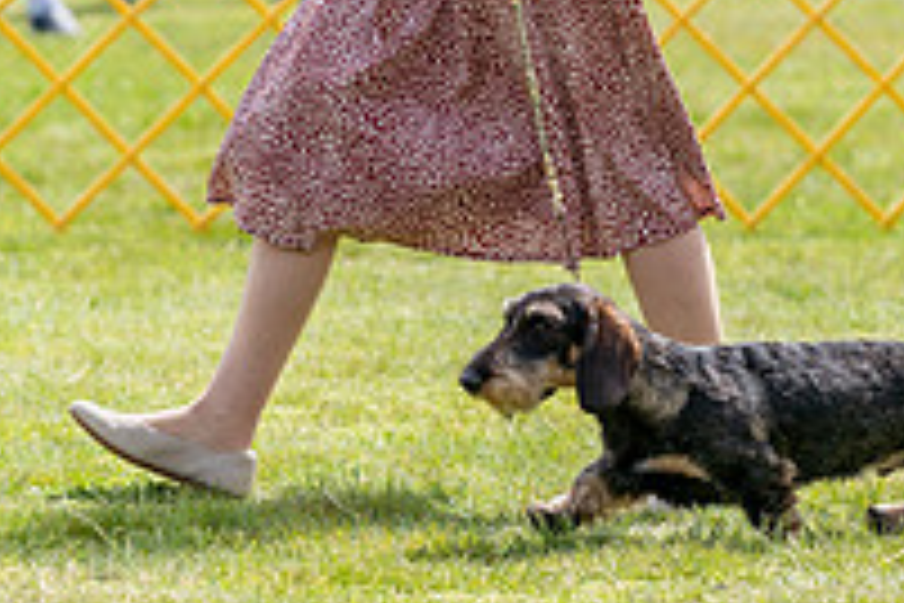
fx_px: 8386
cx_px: 513
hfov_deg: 6.2
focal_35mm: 334
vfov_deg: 4.1
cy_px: -56
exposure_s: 1/1000
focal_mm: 109
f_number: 3.5
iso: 100
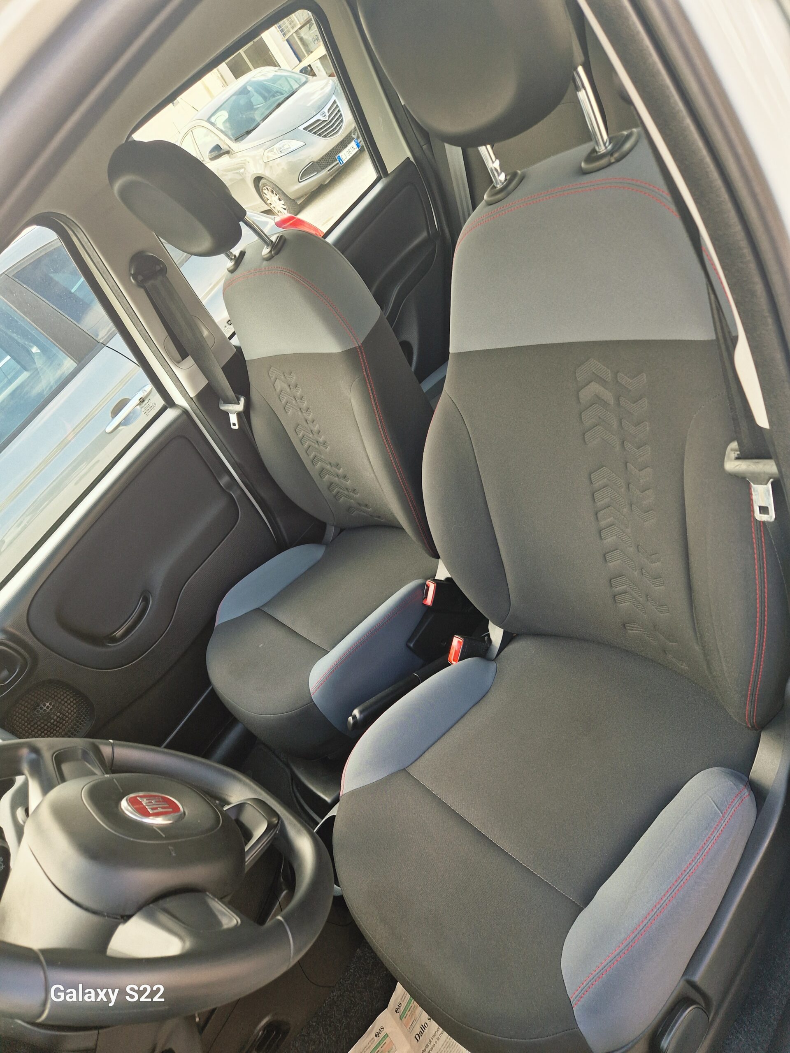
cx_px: 395
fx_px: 700
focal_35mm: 23
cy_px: 526
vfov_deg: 73.9
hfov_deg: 58.9
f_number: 1.8
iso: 64
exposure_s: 1/180
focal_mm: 5.4
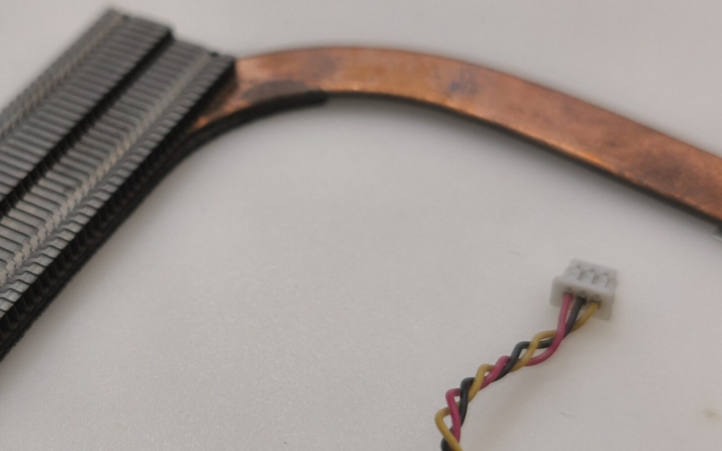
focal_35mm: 59
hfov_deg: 34.1
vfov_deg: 22.0
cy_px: 213
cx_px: 216
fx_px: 1161
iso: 250
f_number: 1.6
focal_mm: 6.57
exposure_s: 1/50
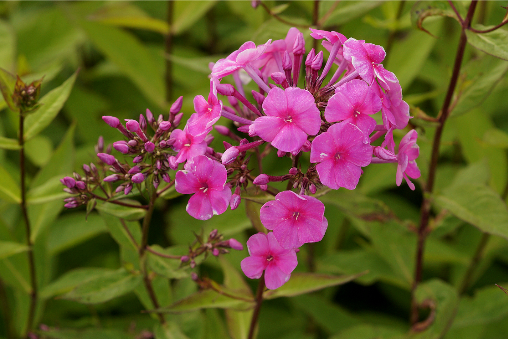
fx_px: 2117
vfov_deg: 9.1
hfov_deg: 13.7
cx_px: 254
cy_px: 170
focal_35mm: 150
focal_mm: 100
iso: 200
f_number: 5.6
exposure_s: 1/160
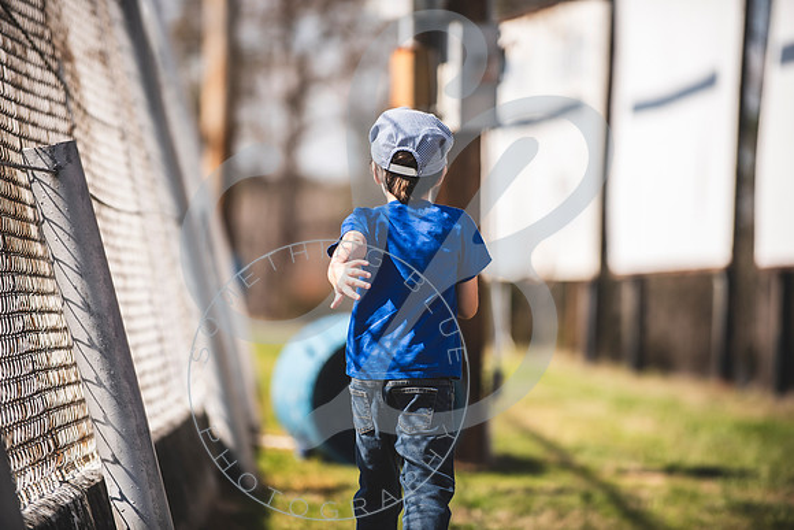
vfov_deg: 6.9
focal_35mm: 200
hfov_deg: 10.3
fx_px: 4412
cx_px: 397
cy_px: 265
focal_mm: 200
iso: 100
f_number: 2.8
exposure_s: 1/1000
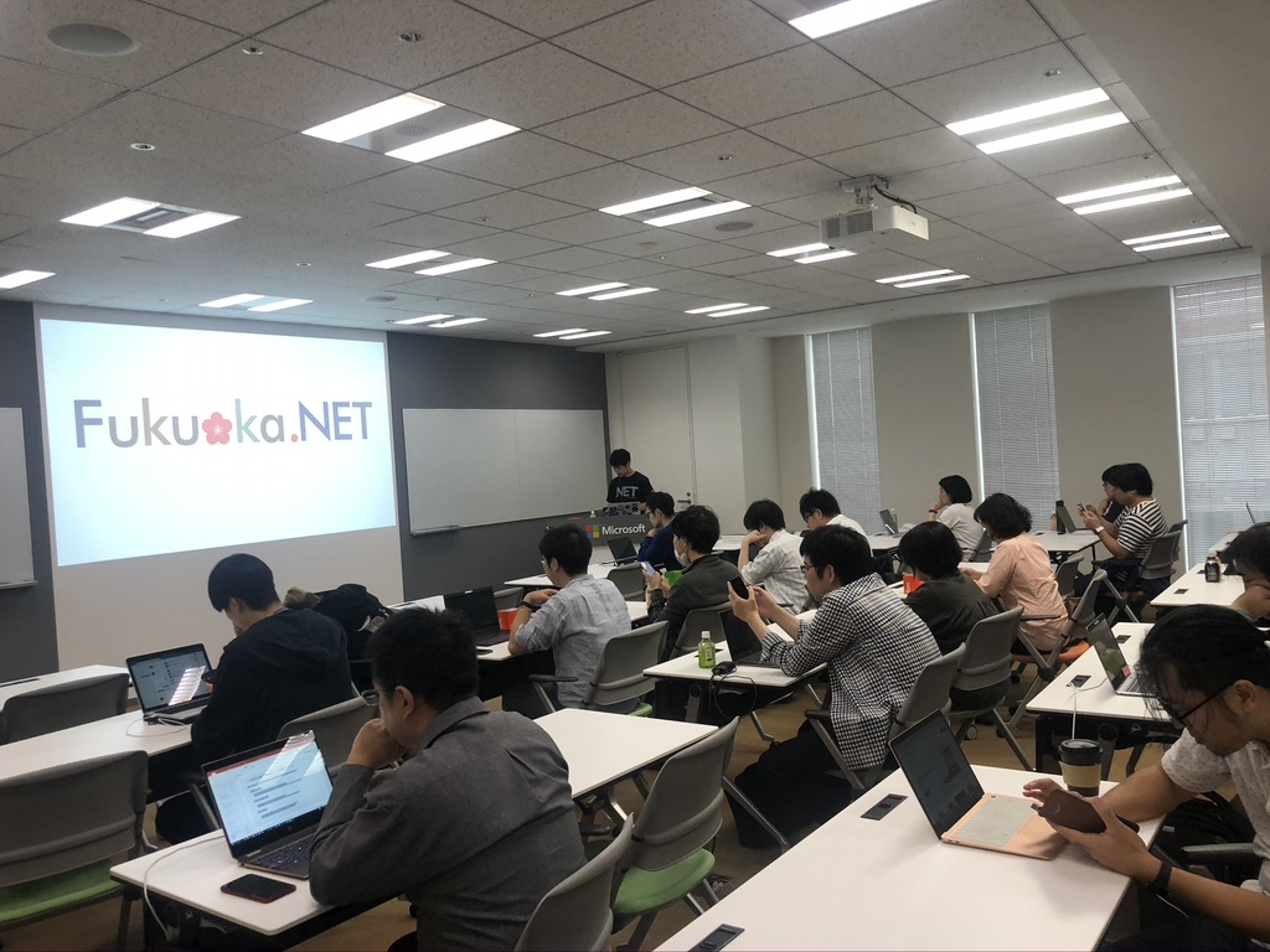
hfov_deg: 63.4
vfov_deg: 49.7
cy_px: 476
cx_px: 635
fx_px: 1027
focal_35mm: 28
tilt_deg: +0.2
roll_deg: +3.2
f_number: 1.8
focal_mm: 4
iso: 25
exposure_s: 1/30
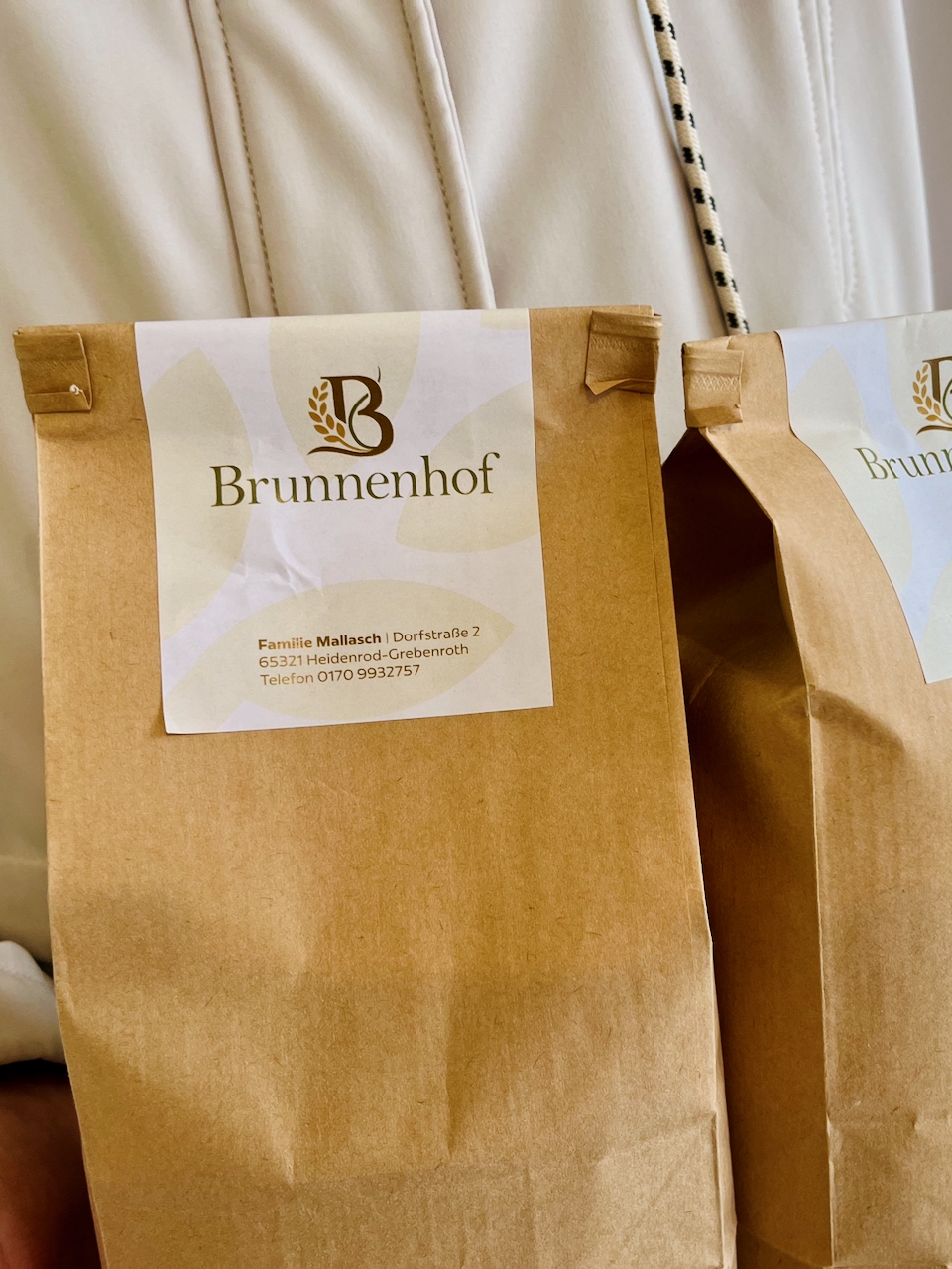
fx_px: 953
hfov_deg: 53.1
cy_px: 634
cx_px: 476
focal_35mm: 26
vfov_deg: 67.3
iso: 64
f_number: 1.6
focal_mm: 5.1
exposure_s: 1/121
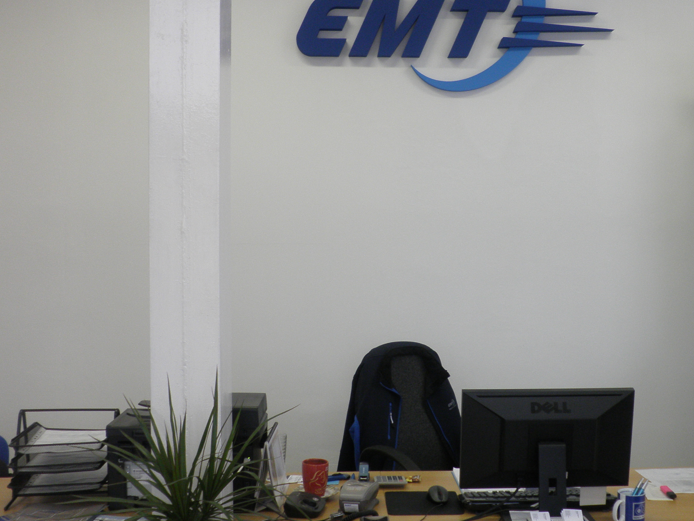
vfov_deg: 29.7
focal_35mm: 49
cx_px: 407
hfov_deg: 38.8
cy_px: 246
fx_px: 982
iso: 125
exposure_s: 1/40
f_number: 3.5
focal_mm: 6.3
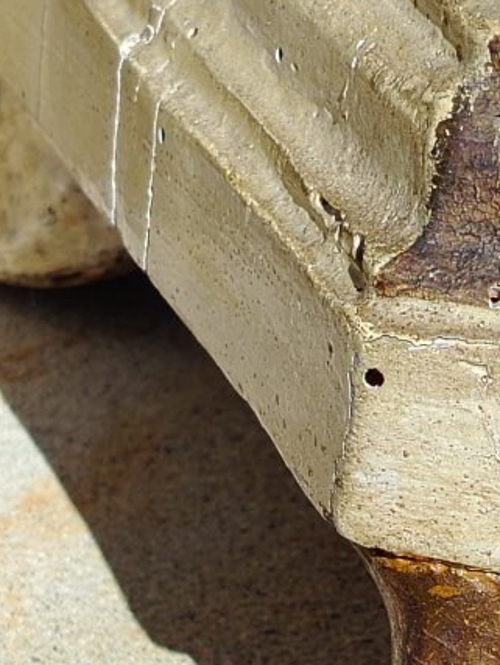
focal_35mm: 146
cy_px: 498
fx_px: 2808
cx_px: 517
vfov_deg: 13.5
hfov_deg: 10.1
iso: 100
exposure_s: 1/996
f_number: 1.75
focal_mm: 5.25
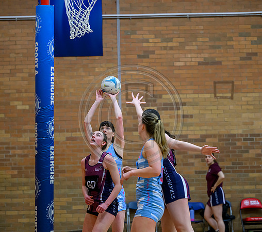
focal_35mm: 143
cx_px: 126
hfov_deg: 12.9
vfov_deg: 11.4
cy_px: 116
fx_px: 1161
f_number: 2.8
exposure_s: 1/1000
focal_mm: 120
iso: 5000
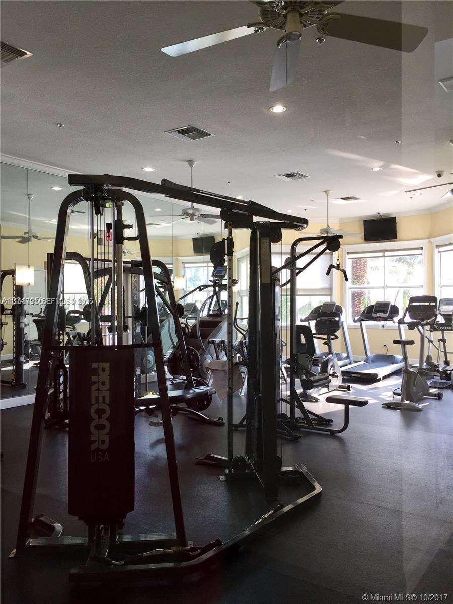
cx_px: 226
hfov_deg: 48.2
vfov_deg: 61.7
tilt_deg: -0.7
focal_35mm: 29
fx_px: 506
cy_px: 302
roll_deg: +1.0
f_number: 2.2
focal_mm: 4.15
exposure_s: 1/120
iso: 32
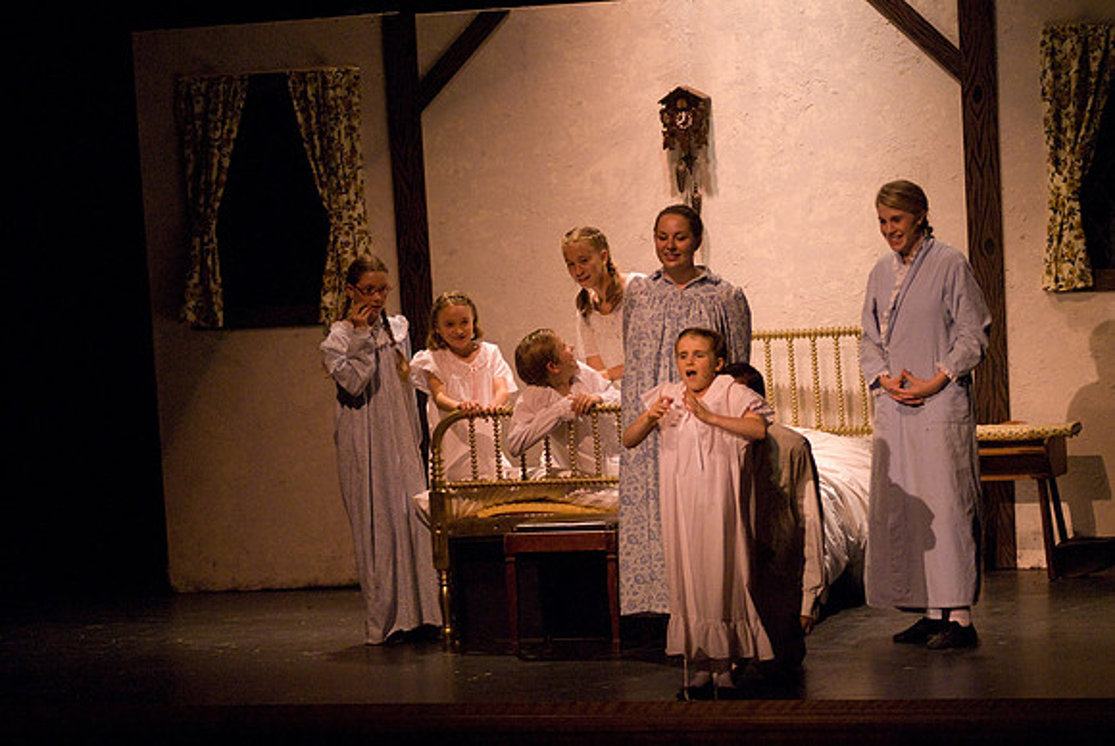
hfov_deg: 13.7
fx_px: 4650
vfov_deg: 9.2
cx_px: 558
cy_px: 373
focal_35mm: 150
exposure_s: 1/160
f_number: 2.8
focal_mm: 100
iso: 1600
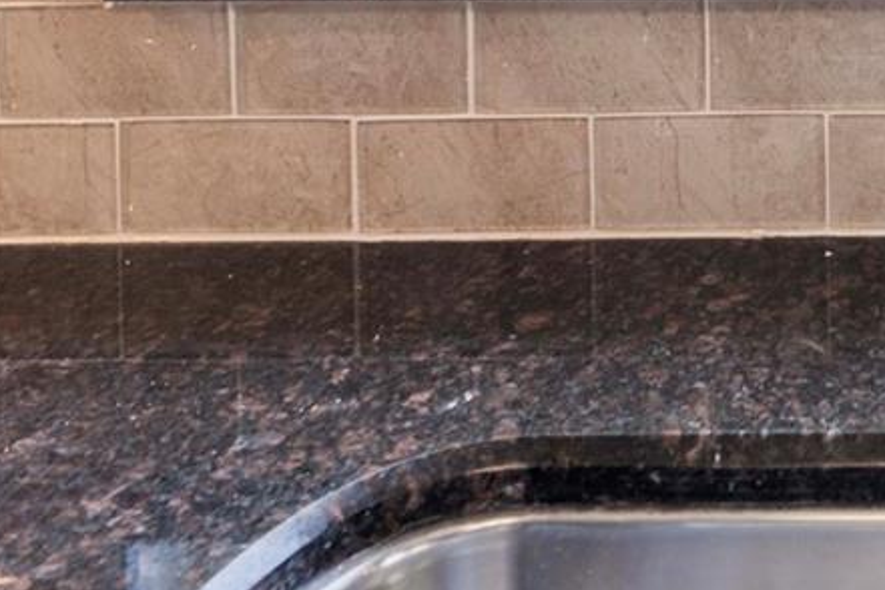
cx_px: 1144
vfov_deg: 19.8
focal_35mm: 58
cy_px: -325
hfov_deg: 28.4
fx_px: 1426
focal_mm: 16
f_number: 8
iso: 200
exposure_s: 1/2
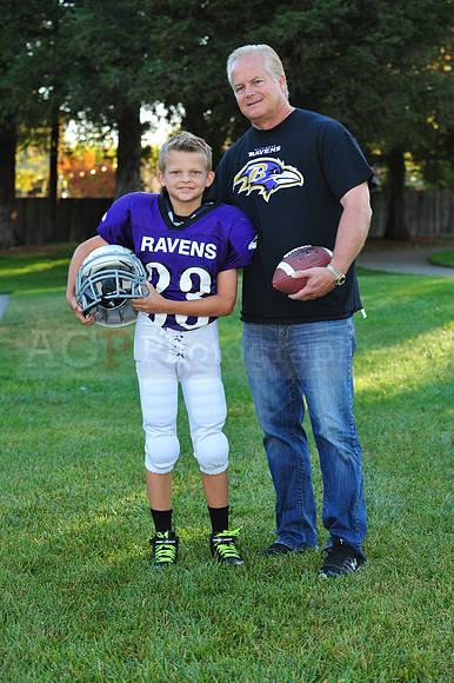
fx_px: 1477
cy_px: 342
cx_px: 227
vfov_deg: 26.0
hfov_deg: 17.5
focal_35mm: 78
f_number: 4.5
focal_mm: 78
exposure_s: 1/80
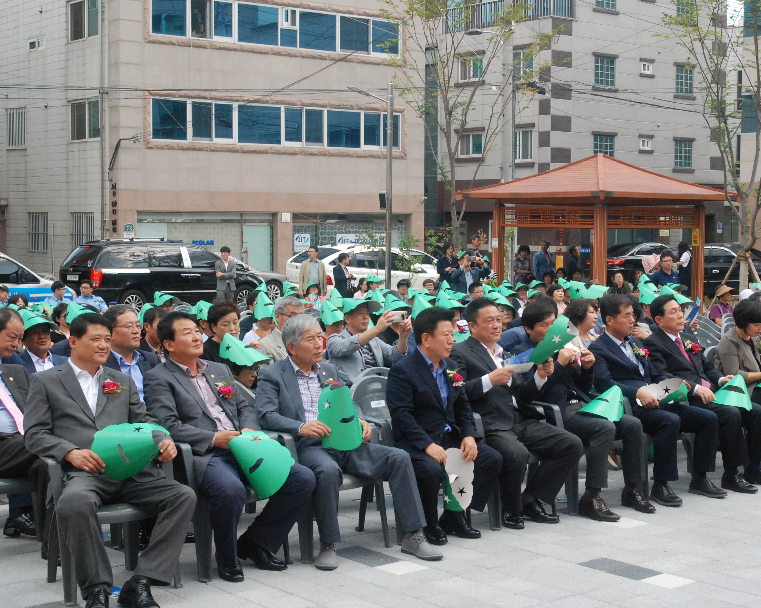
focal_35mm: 60
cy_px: 307
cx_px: 455
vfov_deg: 25.6
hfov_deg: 31.6
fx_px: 1341
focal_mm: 35
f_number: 10
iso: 1250
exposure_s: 1/400
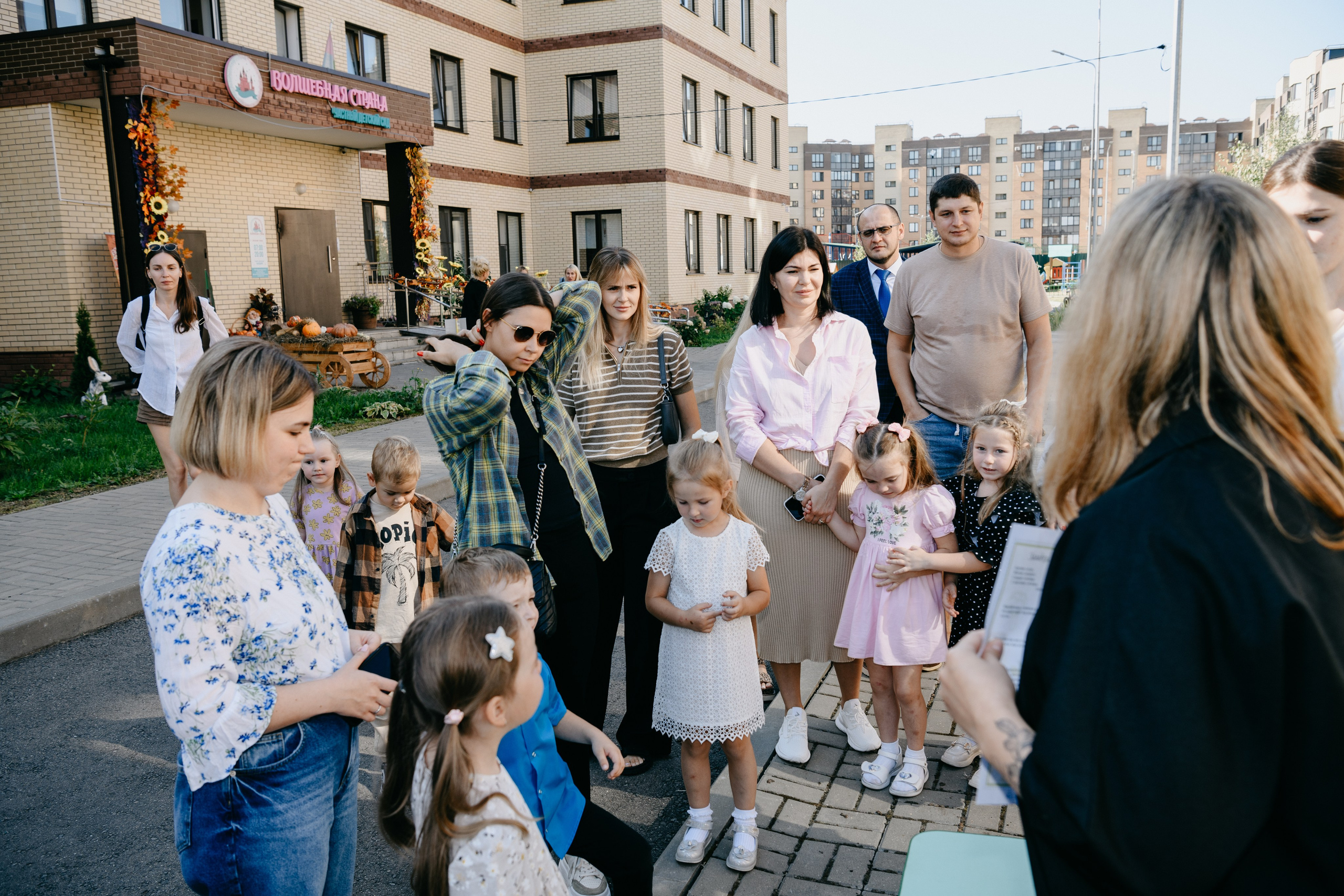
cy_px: 448
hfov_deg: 58.7
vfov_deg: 41.1
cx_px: 672
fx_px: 1195
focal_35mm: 32
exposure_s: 1/160
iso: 64
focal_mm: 32
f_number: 5.6
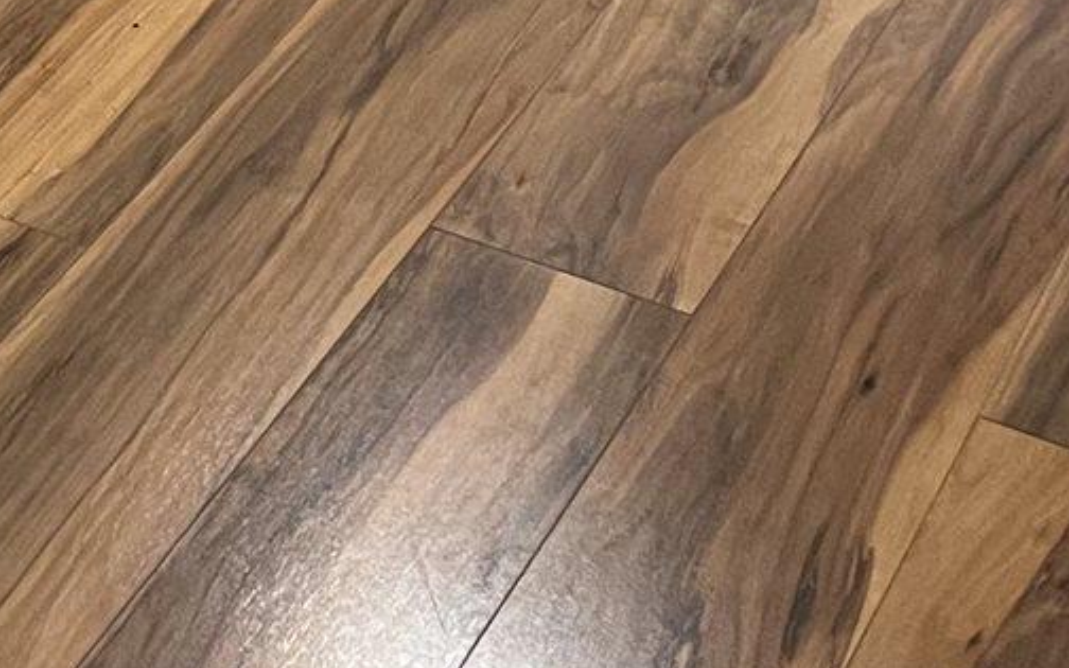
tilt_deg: -11.9
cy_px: -1241
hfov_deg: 16.2
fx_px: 3671
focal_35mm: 126
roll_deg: +1.3
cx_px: -17
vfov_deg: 8.8
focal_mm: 5.7
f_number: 1.5
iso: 250
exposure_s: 1/60
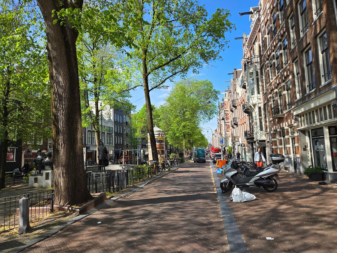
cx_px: 168
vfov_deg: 58.9
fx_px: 224
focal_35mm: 23
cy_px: 126
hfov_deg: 73.9
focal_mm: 5.4
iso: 80
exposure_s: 1/2198
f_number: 1.8
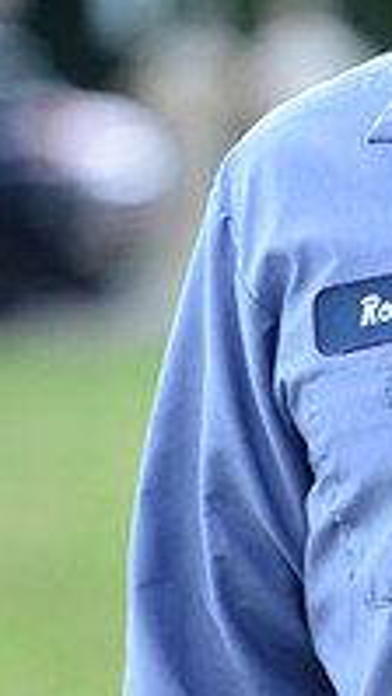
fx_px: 13502
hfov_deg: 1.7
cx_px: 952
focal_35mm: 731
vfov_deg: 3.0
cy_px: 224
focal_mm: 160
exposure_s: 1/400
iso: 800
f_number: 2.8
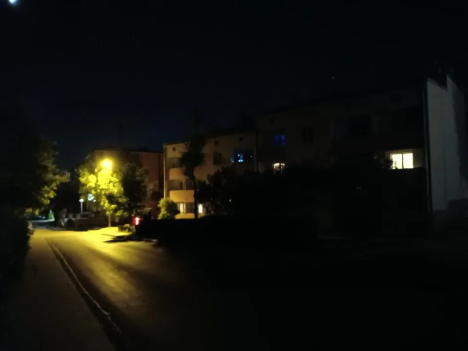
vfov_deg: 53.1
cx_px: 234
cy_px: 176
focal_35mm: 26
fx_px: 352
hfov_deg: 67.3
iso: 12800
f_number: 1.88
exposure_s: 1/16.7
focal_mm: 4.84
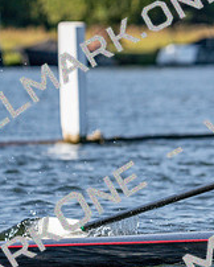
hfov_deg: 2.1
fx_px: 5739
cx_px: 367
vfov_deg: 2.7
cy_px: 146
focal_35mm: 726
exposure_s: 1/1600
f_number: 6.3
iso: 320
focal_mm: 270
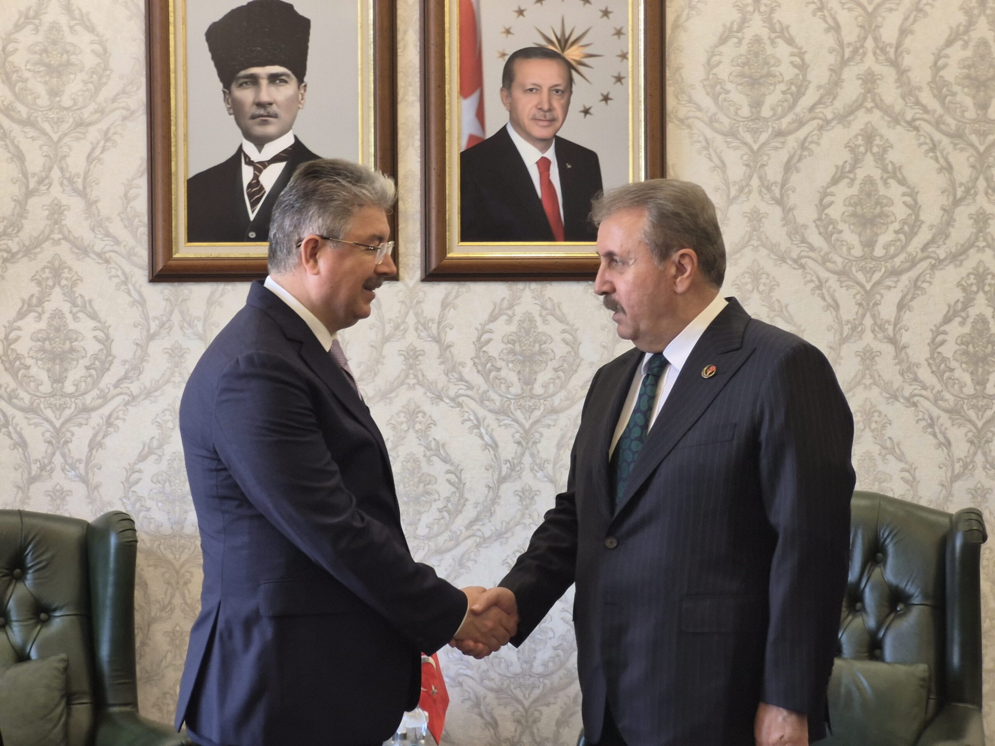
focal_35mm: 69
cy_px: 373
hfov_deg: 28.2
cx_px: 498
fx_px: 1983
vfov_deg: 21.3
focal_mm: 7
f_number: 2.4
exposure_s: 1/50
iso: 100
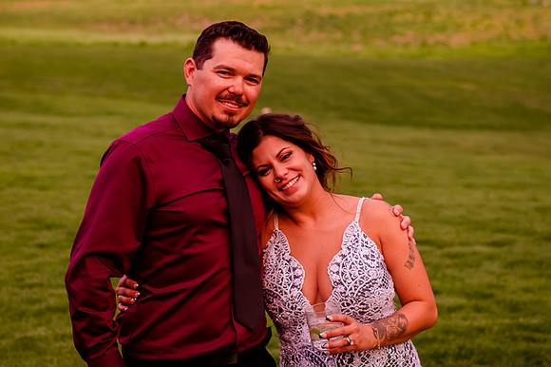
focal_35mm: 85
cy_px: 107
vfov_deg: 16.0
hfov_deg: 23.9
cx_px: 276
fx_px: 1300
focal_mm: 60
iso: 2000
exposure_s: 1/100
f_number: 3.5
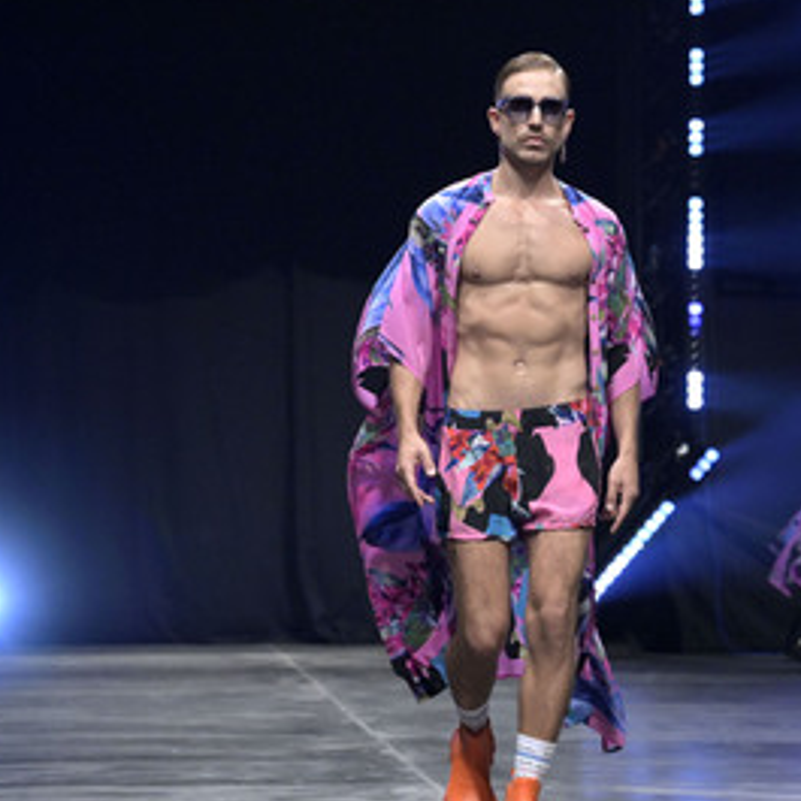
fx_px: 5105
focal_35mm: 195
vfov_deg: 9.0
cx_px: 564
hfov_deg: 9.0
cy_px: 432
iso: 8000
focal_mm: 135
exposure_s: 1/640
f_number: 5.6
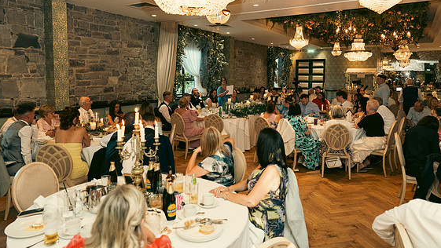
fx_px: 304
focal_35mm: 26
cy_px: 98
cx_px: 219
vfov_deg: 44.2
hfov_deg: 71.9
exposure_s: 1/160
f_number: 3.5
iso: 2500
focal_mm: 24
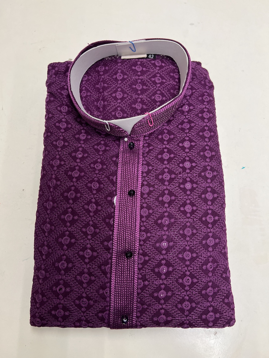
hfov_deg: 53.1
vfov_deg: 67.3
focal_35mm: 26
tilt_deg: -74.5
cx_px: 134
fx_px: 269
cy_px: 179
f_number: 1.5
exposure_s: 1/50
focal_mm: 5.7
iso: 125
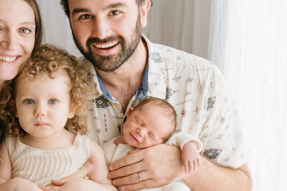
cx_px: 114
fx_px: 693
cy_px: 98
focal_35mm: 87
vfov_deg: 15.7
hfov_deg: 23.3
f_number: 3.5
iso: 2500
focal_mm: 50
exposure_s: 1/160
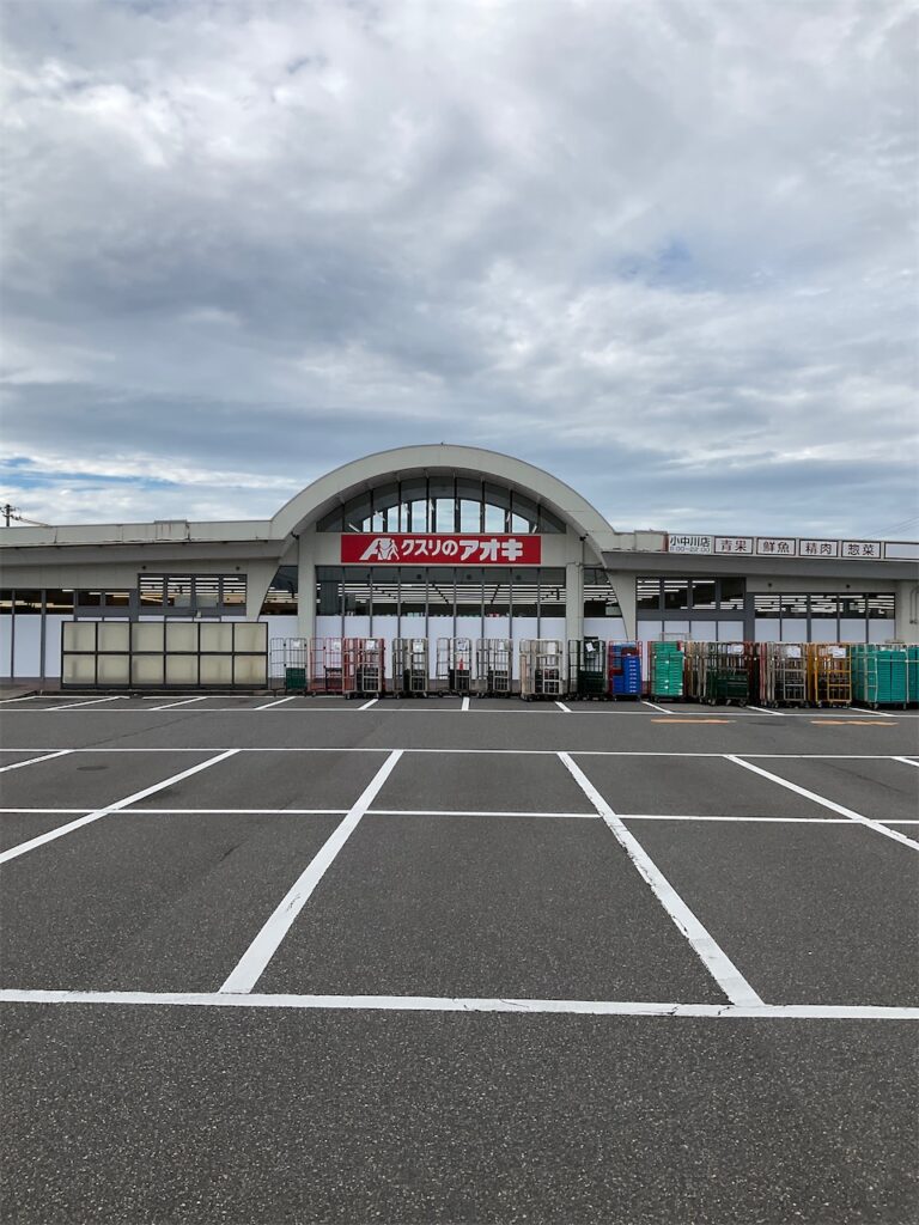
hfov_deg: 48.2
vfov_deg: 61.7
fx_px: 1027
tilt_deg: +1.8
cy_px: 612
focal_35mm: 29
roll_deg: -0.4
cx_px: 460
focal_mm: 3
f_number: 1.8
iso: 16
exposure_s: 1/2058
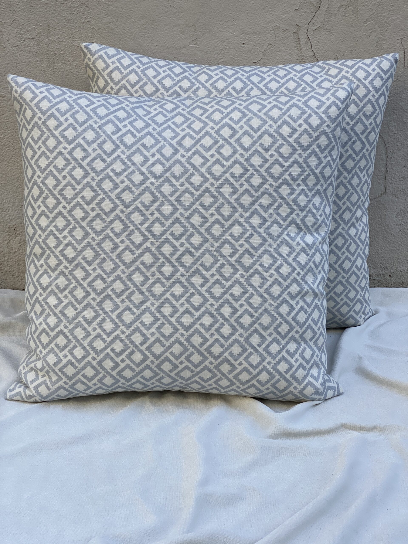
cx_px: 204
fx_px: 817
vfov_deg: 36.8
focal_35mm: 52
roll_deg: +0.2
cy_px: 272
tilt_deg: -22.5
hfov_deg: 28.0
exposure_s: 1/235
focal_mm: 6
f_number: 2
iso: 20
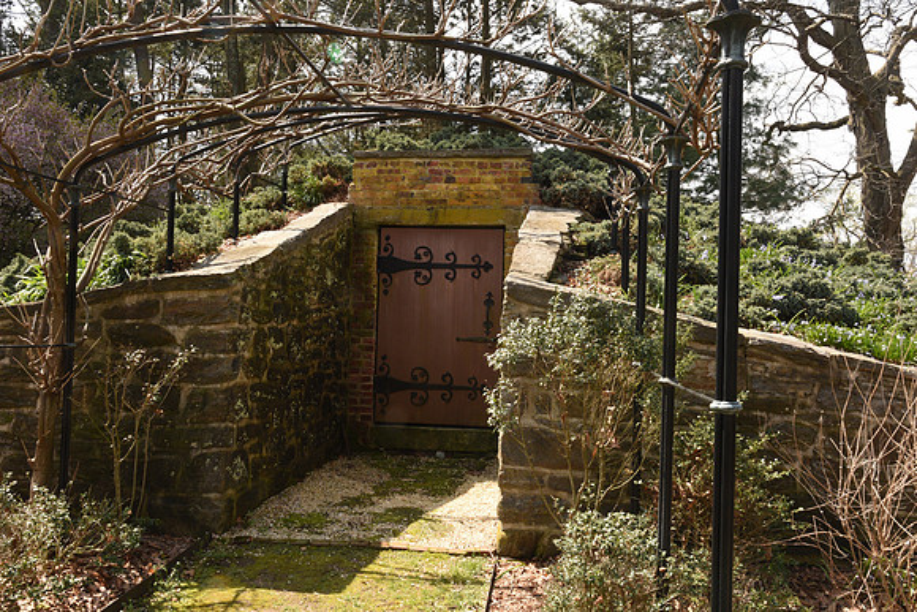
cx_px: 458
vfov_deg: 42.3
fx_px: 790
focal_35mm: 31
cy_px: 306
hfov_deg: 60.3
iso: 1000
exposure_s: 1/125
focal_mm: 31
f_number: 10
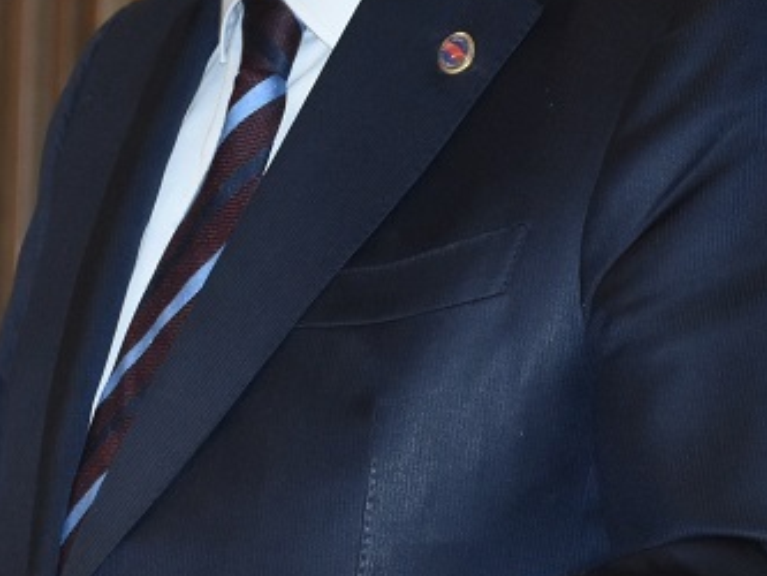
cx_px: -122
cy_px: 48
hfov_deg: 4.9
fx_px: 8999
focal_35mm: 406
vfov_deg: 3.7
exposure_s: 1/60
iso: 1250
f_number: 5.6
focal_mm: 92
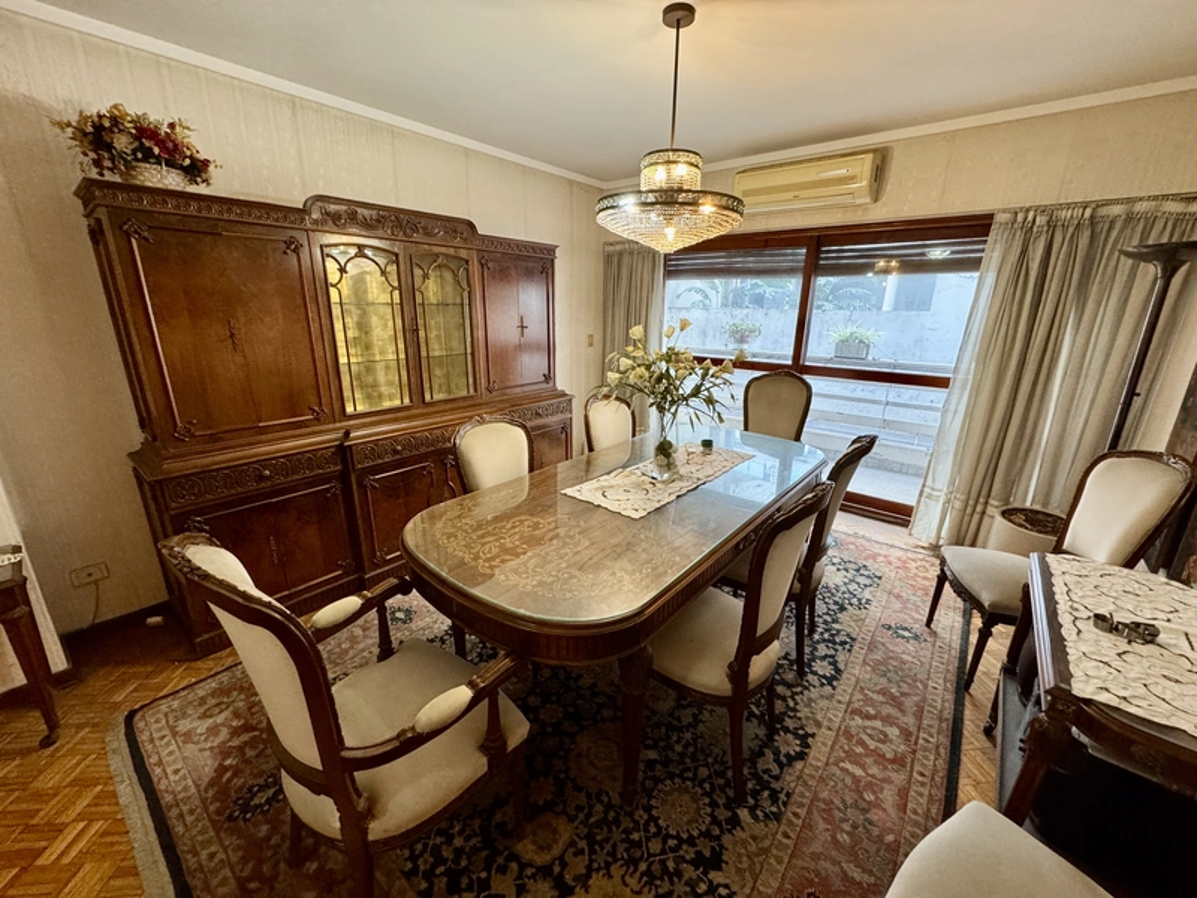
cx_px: 598
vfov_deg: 85.7
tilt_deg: -18.0
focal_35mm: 14
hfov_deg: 102.1
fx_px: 484
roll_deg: -0.8
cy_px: 449
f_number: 2.2
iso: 320
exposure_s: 1/50
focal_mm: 2.22
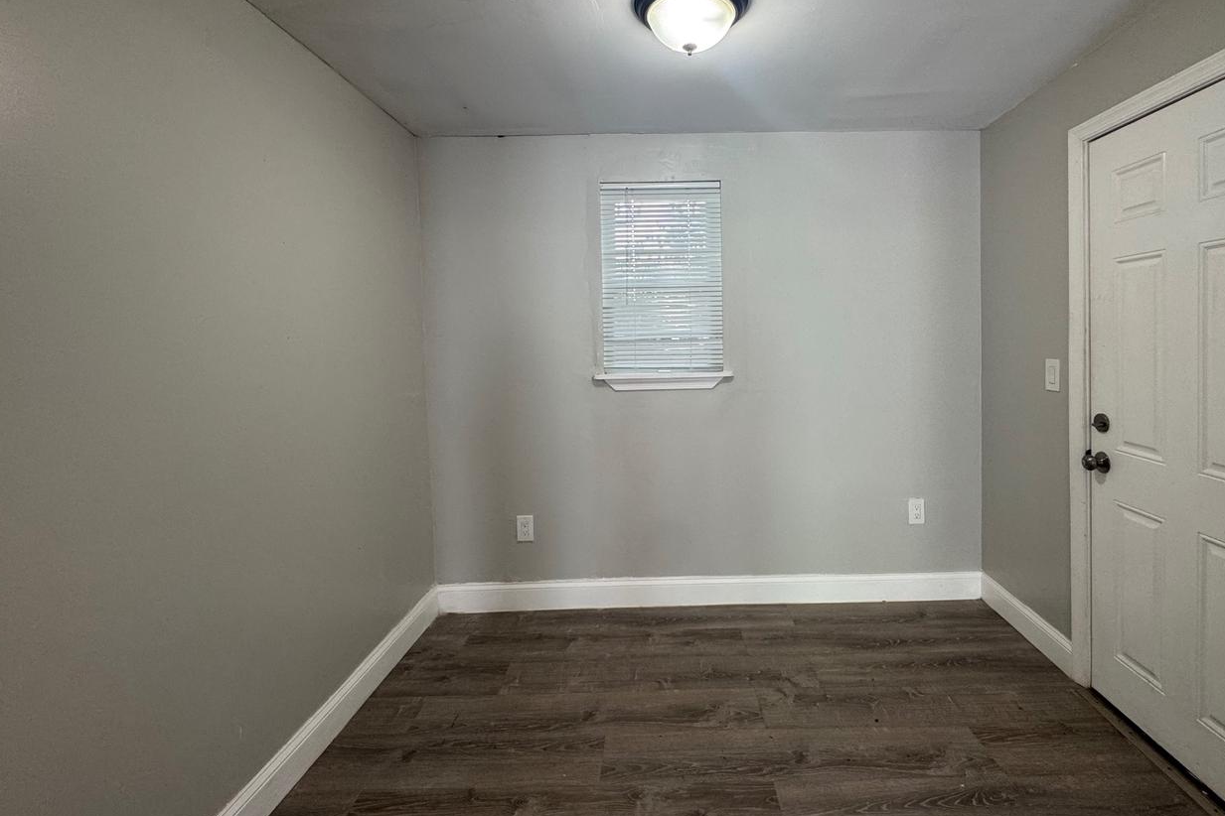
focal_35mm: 17
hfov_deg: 93.1
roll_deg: +1.1
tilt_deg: -2.8
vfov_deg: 70.2
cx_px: 660
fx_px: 578
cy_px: 357
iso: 160
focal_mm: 2.22
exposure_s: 1/60
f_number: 2.2
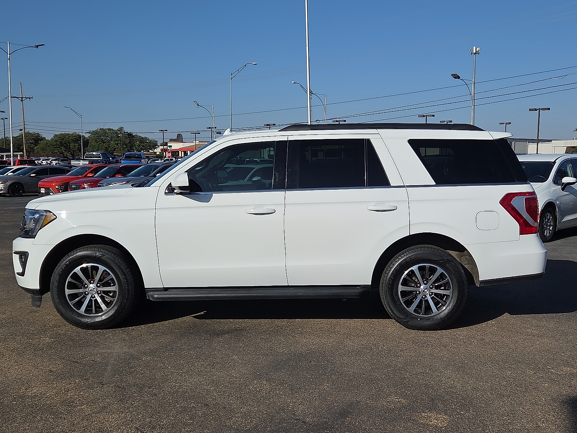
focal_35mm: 40
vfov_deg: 36.0
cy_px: 216
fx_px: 667
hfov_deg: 46.8
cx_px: 288
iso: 58
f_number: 1.8
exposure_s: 1/10000
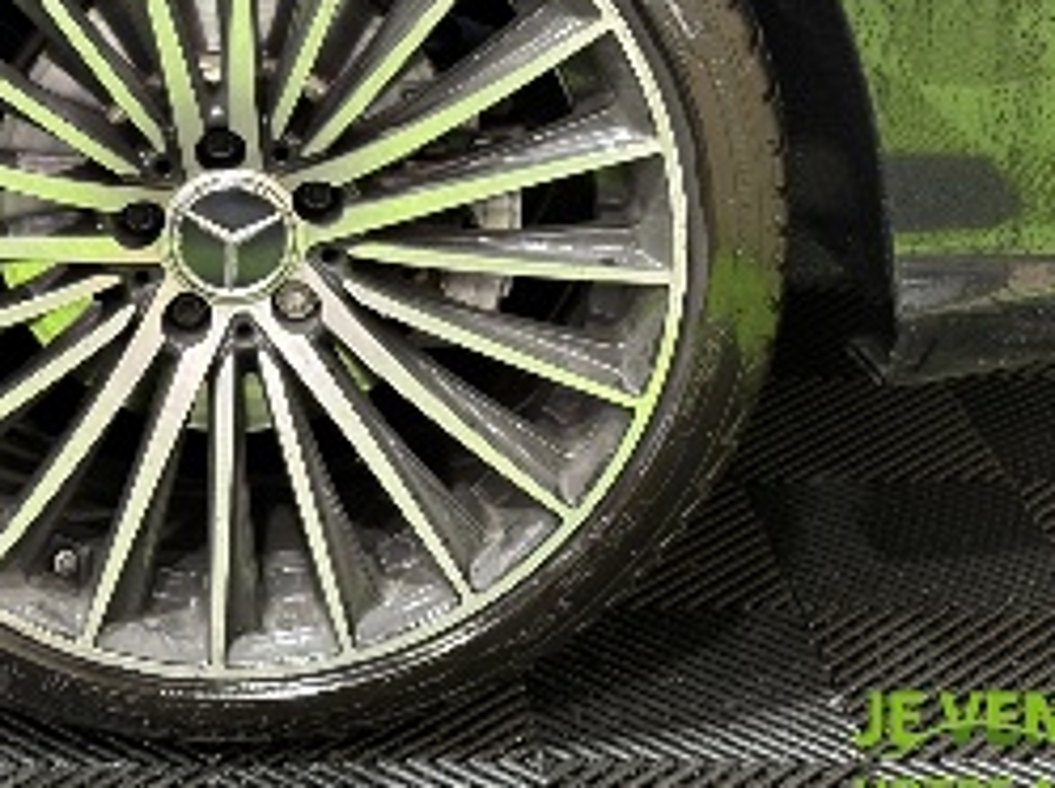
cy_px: 191
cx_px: 301
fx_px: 2648
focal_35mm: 87
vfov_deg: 16.8
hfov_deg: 22.4
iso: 125
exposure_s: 1/50
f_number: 1.6
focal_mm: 5.96
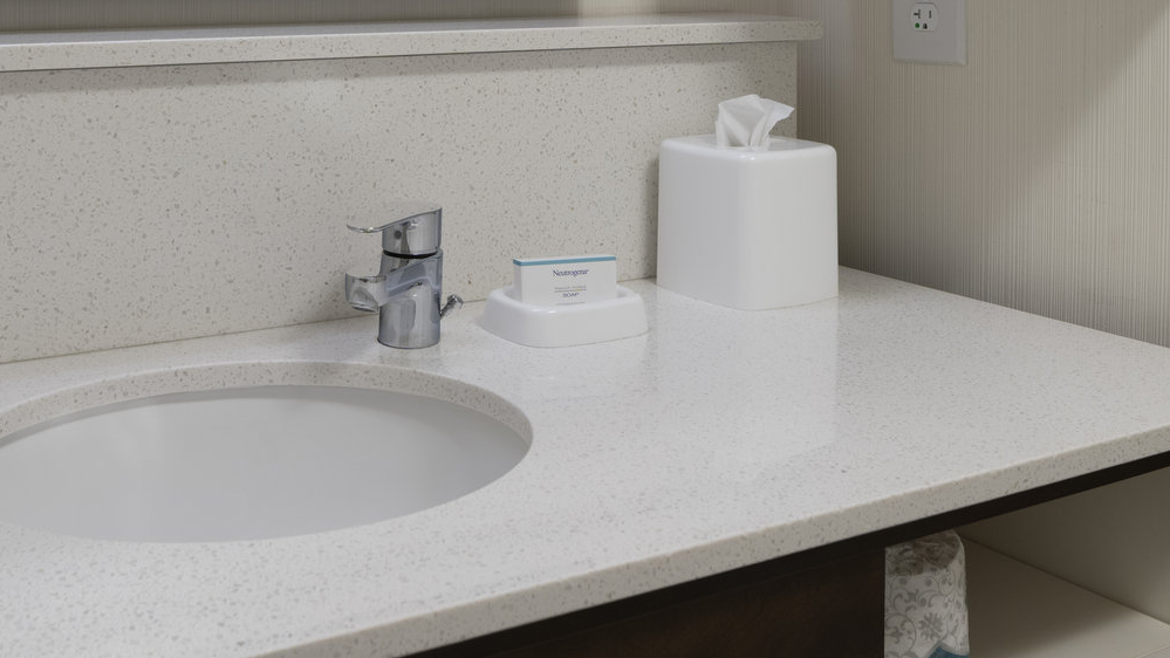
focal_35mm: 45
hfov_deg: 44.2
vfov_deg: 26.4
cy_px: 231
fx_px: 1396
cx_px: 313
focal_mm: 24
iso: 320
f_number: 8
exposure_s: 1/6
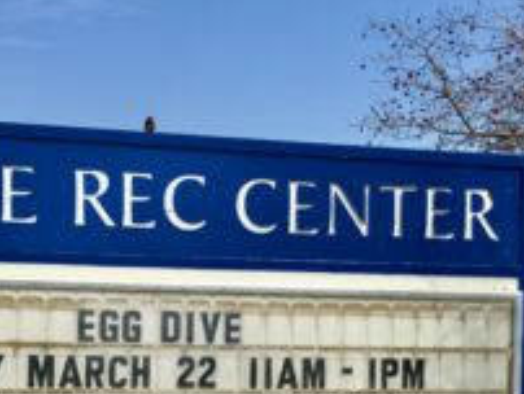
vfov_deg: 18.7
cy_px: 327
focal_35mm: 78
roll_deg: -0.7
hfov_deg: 24.9
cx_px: 205
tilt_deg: -0.5
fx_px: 1182
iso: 64
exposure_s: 1/6494
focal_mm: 6.76
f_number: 1.78
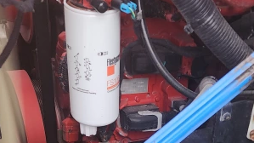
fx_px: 451
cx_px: 165
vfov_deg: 16.2
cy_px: 226
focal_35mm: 67
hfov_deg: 31.3
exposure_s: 1/120
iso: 25
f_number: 1.8
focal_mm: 6.4
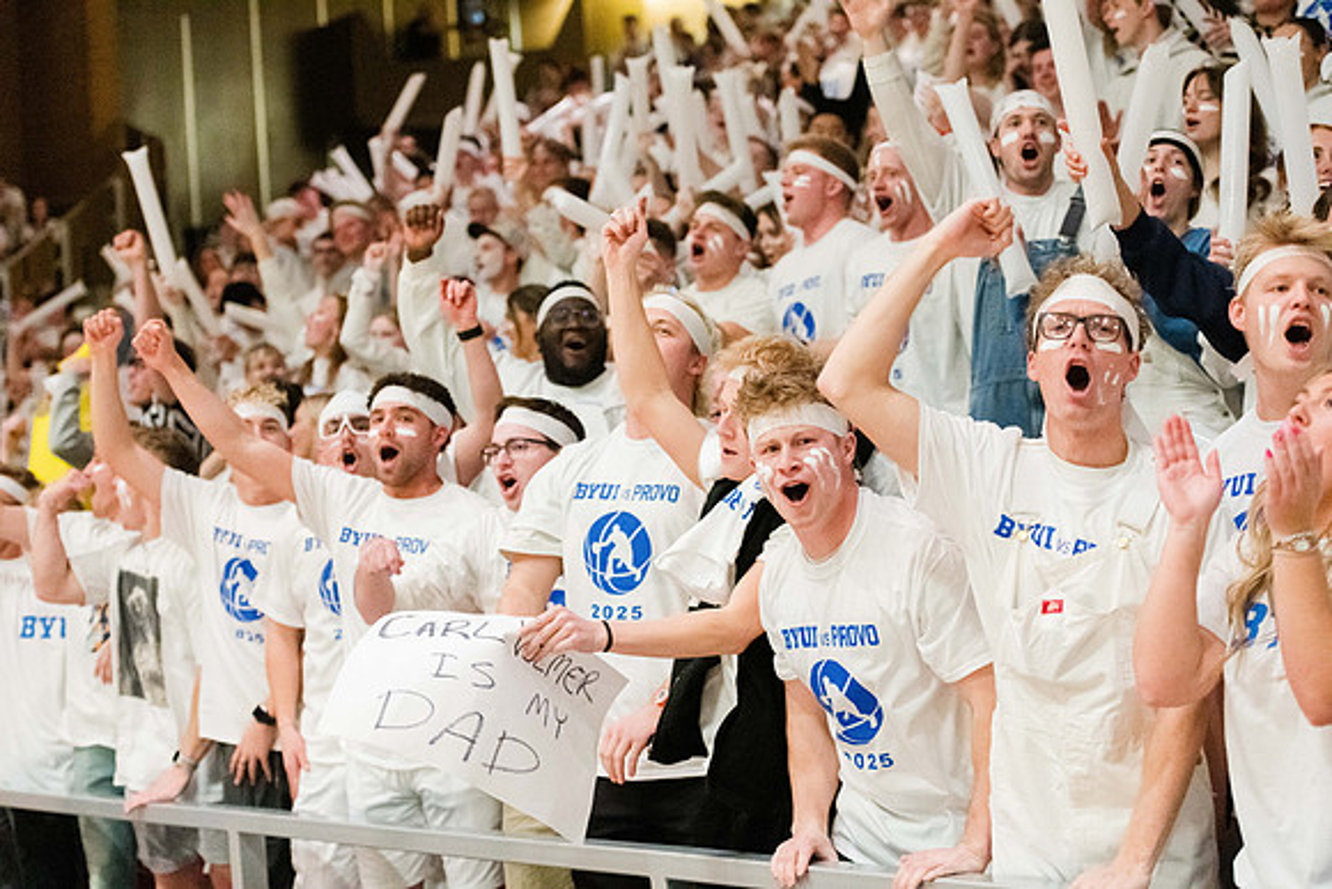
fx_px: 2590
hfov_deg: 28.8
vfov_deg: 19.5
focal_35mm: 70
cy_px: 444
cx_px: 666
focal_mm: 70
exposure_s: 1/1000
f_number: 2.8
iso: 20000
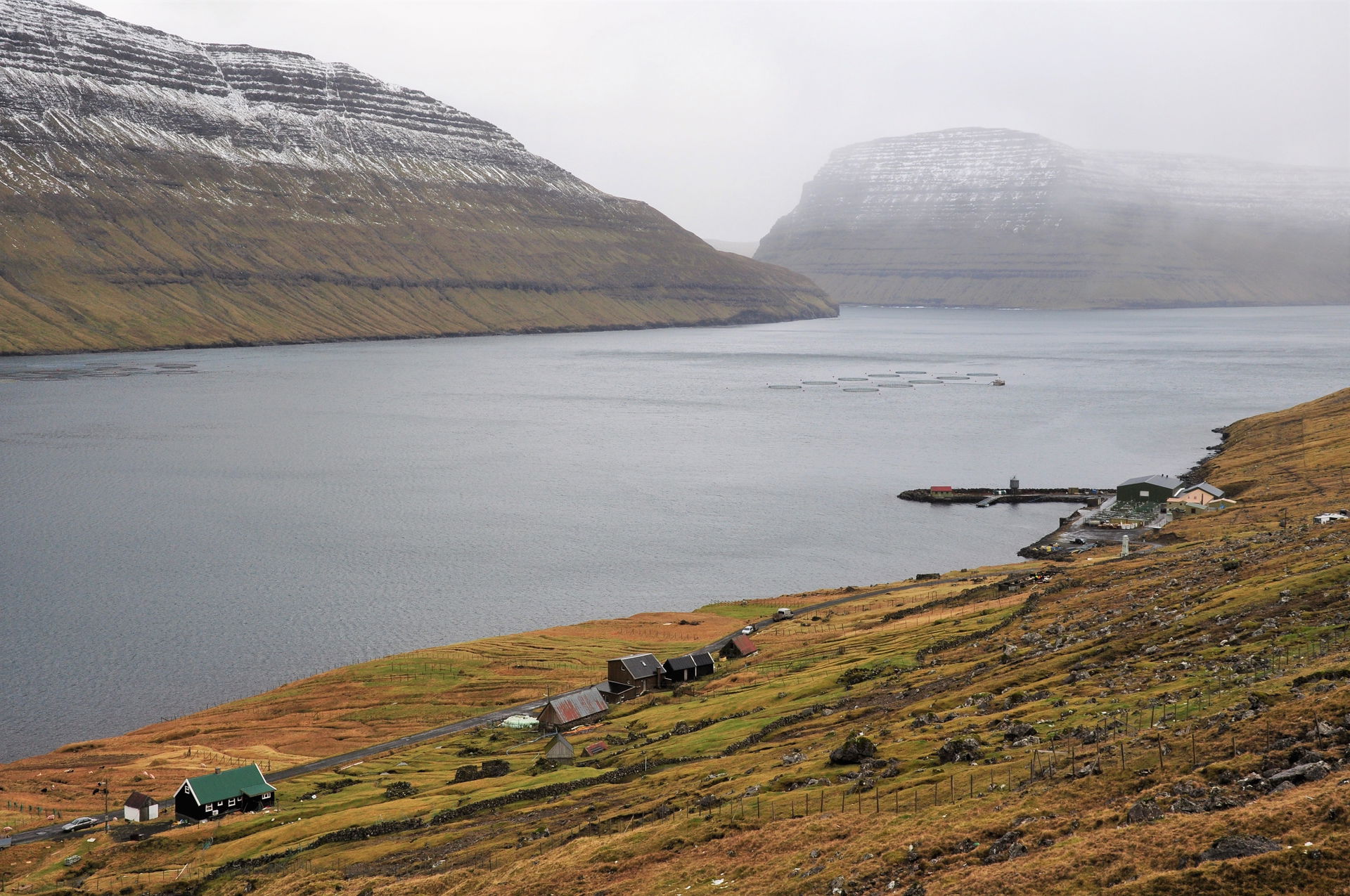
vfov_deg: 26.4
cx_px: 675
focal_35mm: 51
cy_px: 448
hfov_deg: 38.9
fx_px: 1910
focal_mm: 34
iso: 400
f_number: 10
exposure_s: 1/200
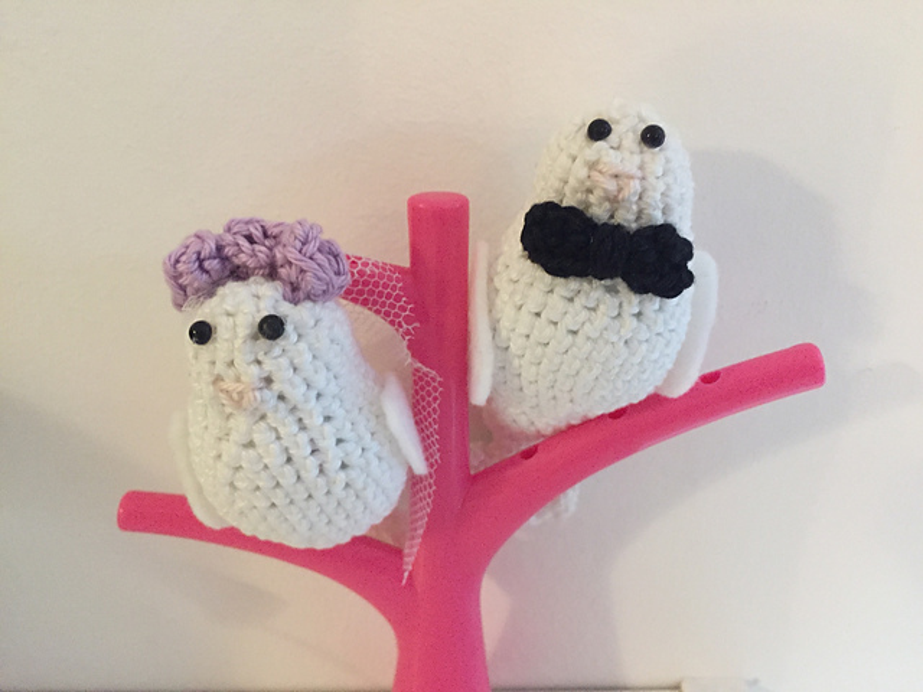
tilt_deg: -27.4
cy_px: 346
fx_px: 773
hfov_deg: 61.7
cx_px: 462
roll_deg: -1.4
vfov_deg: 48.2
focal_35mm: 29
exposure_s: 1/17
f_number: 2.2
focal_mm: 4.15
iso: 320
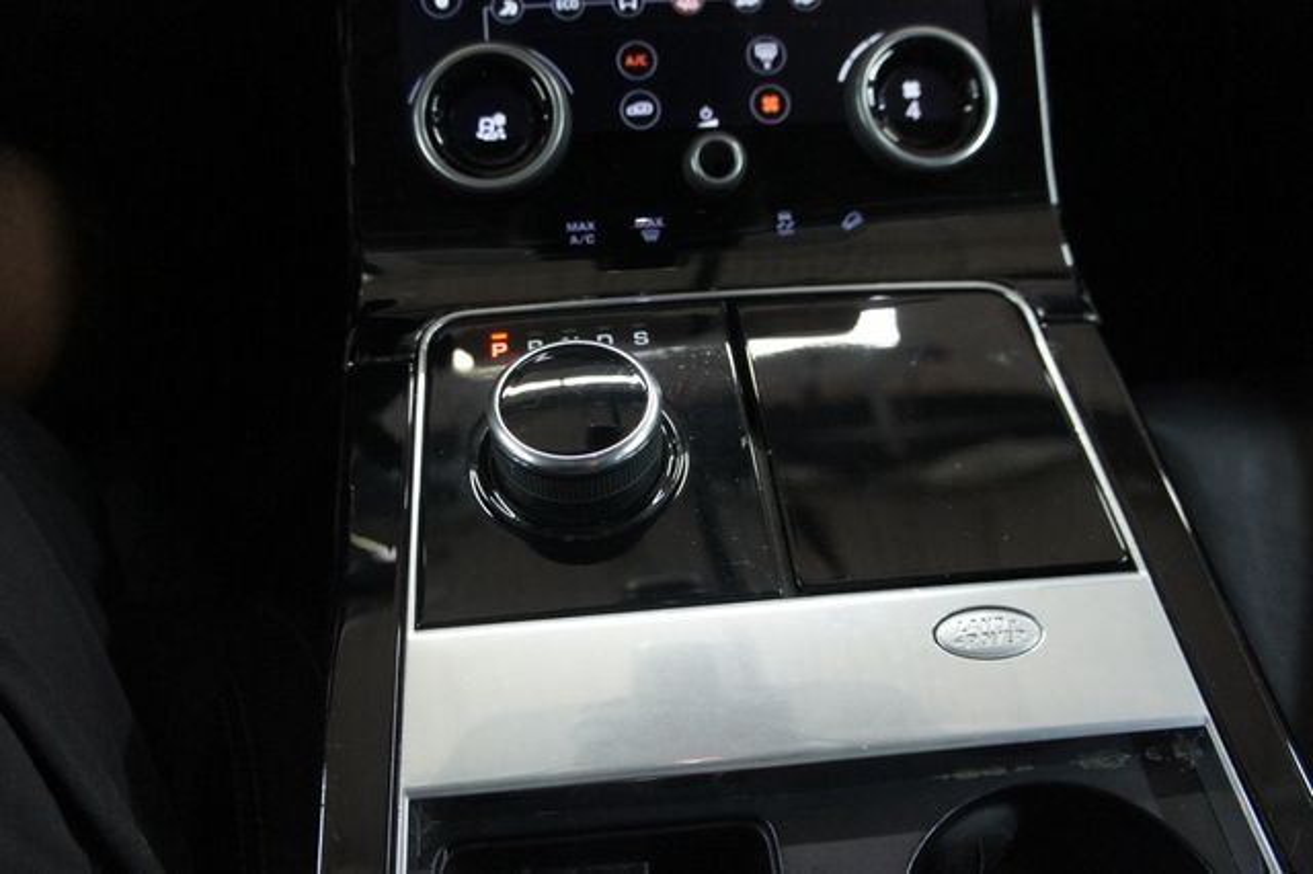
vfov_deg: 45.6
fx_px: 1039
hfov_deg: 64.6
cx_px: 656
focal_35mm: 28
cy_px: 437
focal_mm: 19
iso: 1600
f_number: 4
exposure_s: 1/40
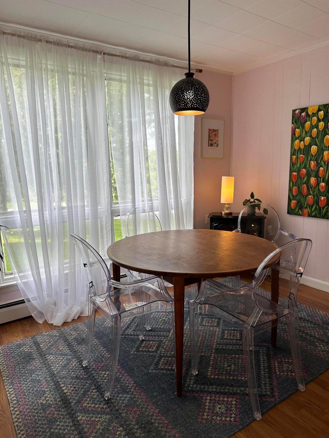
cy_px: 219
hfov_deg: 56.8
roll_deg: +1.0
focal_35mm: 24
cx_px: 164
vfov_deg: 71.6
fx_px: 304
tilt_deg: -9.8
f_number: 1.78
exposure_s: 1/464
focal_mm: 6.86
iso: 80
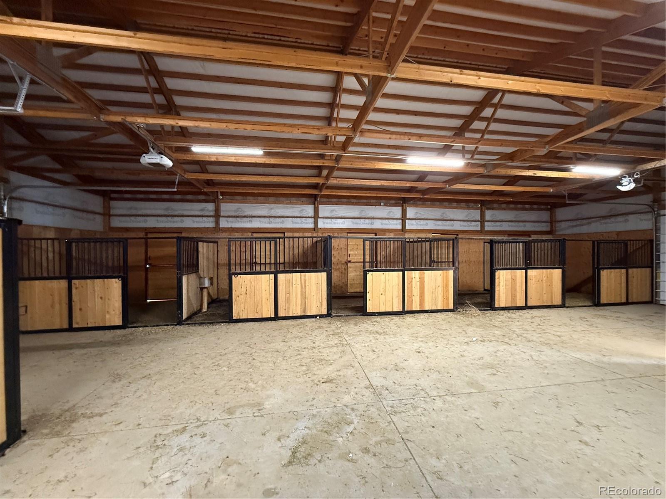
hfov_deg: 102.1
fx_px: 269
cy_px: 250
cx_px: 333
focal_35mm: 14
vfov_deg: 85.7
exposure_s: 1/47
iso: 800
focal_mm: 2.22
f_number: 2.2
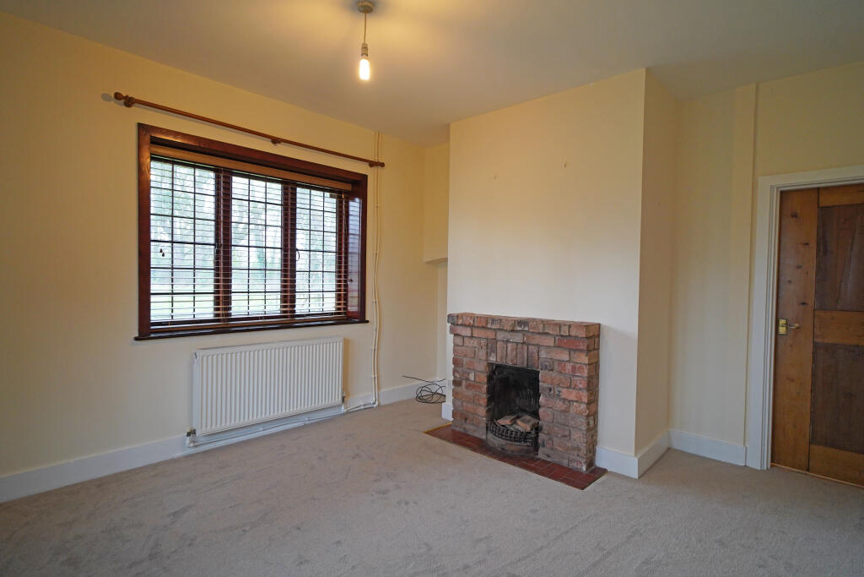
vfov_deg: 67.4
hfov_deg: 90.0
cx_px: 432
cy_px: 288
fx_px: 432
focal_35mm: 18
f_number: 3.5
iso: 1600
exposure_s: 1/160
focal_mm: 18
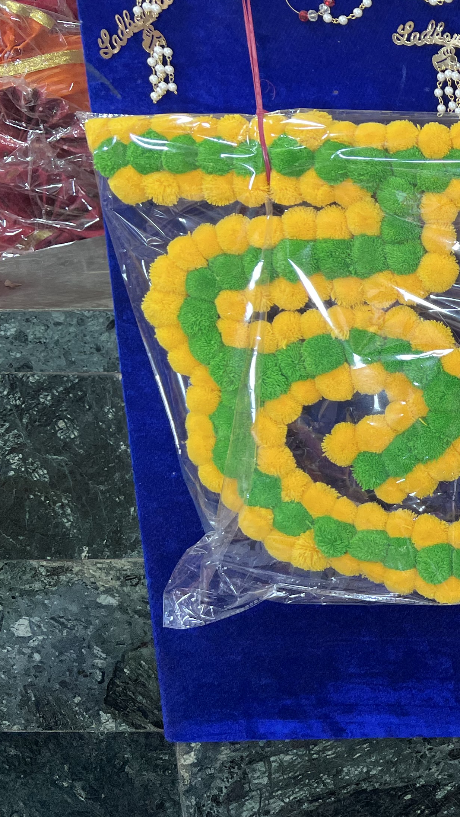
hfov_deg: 20.1
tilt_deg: -13.8
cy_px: 363
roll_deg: -0.2
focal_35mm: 52
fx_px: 1128
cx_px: 674
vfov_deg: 39.8
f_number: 1.5
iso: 32
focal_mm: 5.7
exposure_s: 1/100
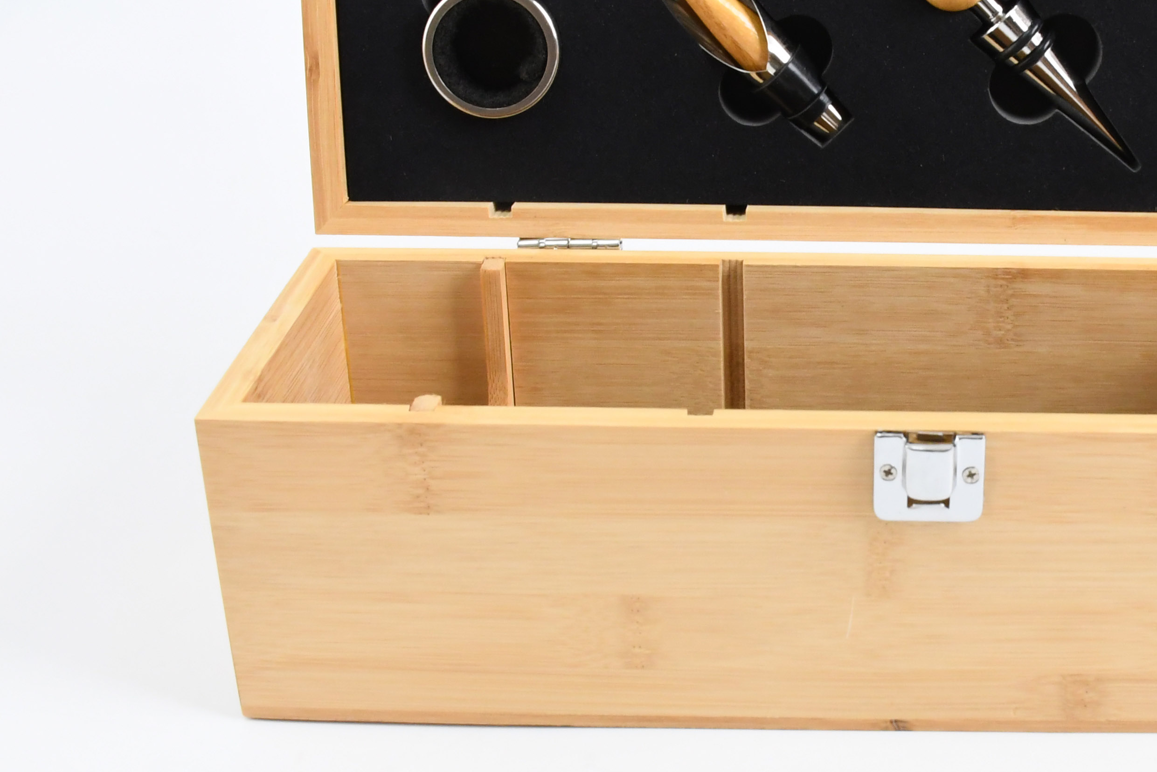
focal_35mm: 62
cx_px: 936
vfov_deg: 21.9
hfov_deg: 31.5
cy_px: 313
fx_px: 1992
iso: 1400
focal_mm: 18
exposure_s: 1/80
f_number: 10
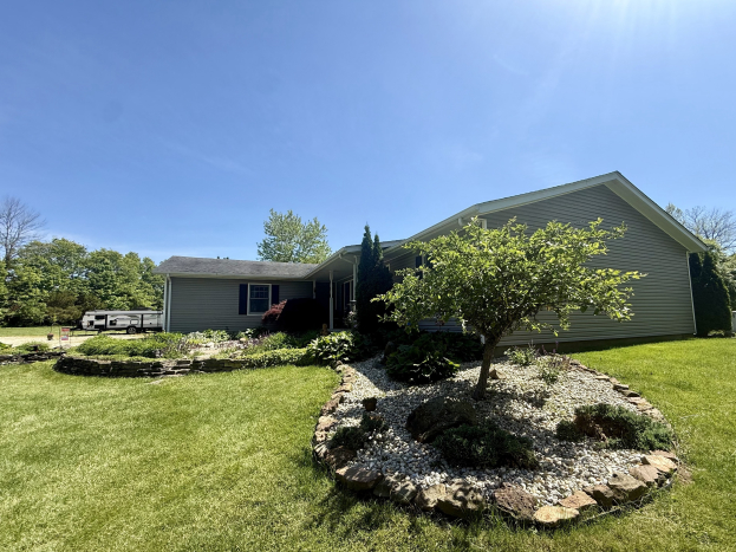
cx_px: 392
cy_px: 292
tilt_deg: +5.8
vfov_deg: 81.6
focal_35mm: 15
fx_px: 319
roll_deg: +0.9
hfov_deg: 98.0
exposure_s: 1/1189
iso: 50
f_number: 2.2
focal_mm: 2.22
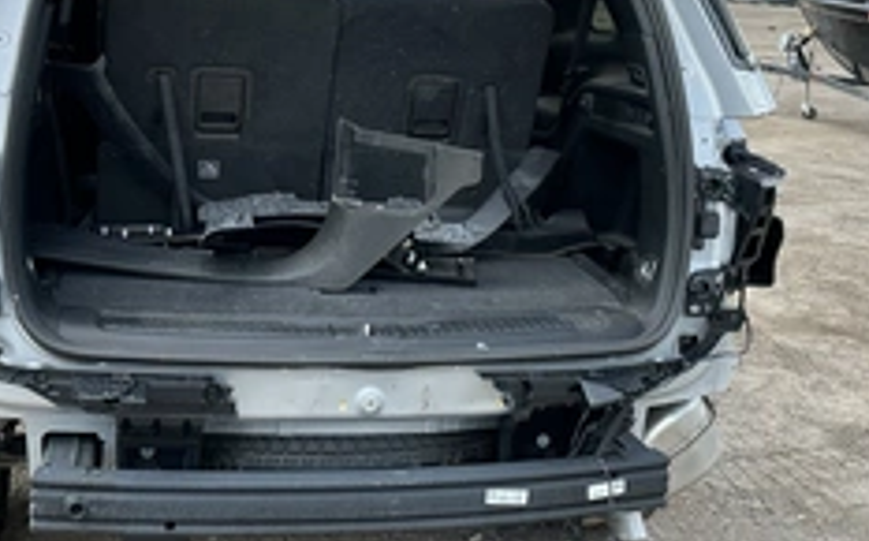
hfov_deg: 39.6
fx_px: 1206
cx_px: 384
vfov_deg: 25.1
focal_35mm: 51
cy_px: 183
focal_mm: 3
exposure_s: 1/627
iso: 25
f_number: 1.8
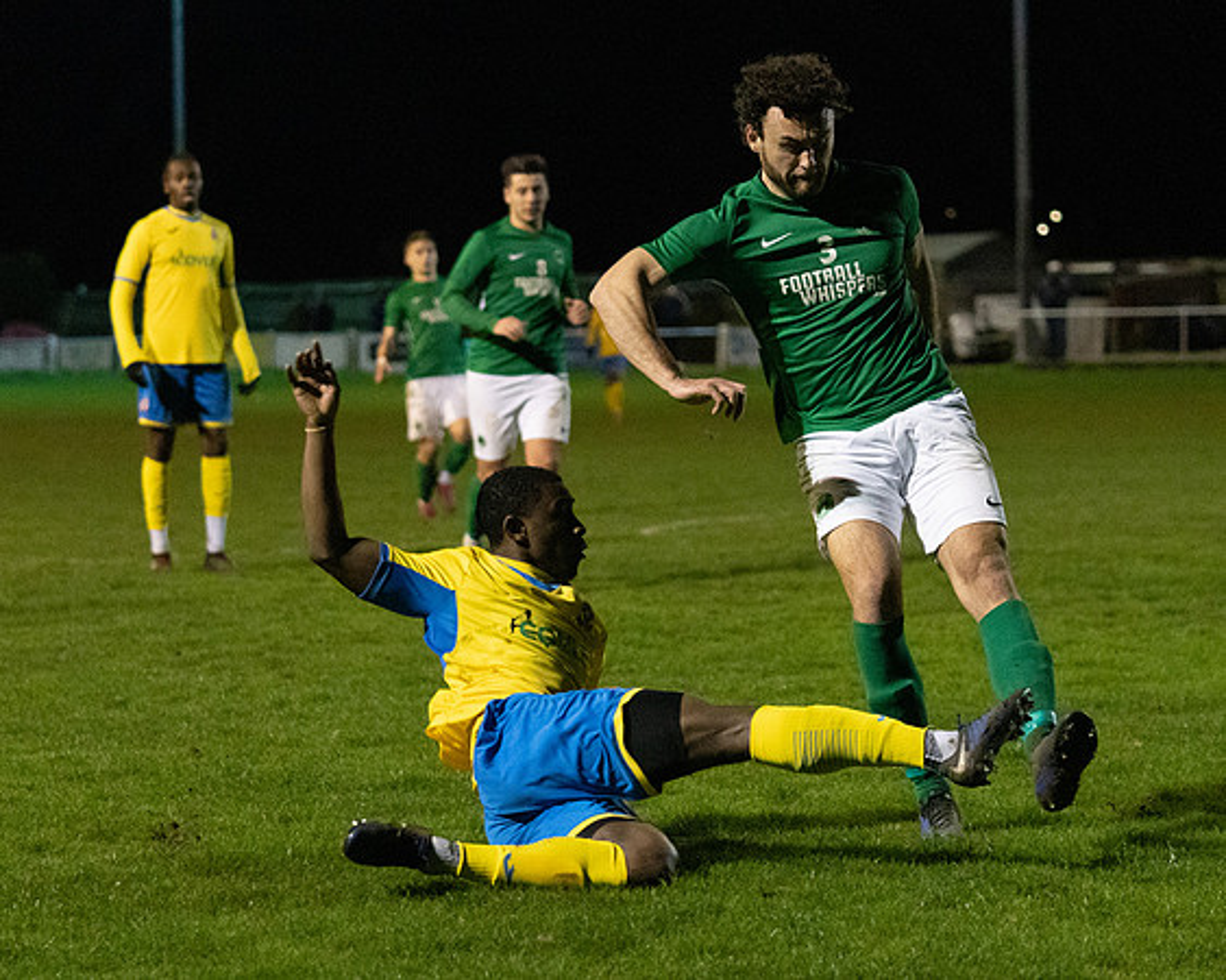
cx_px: 543
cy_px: 450
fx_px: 4762
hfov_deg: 14.7
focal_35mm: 131
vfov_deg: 11.7
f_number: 2.8
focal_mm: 70
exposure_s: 1/640
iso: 5000
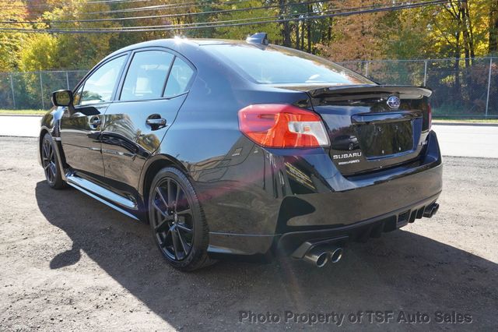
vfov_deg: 43.6
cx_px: 249
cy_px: 166
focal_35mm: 30
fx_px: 415
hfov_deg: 62.0
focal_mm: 20
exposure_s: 1/250
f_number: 9
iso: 800
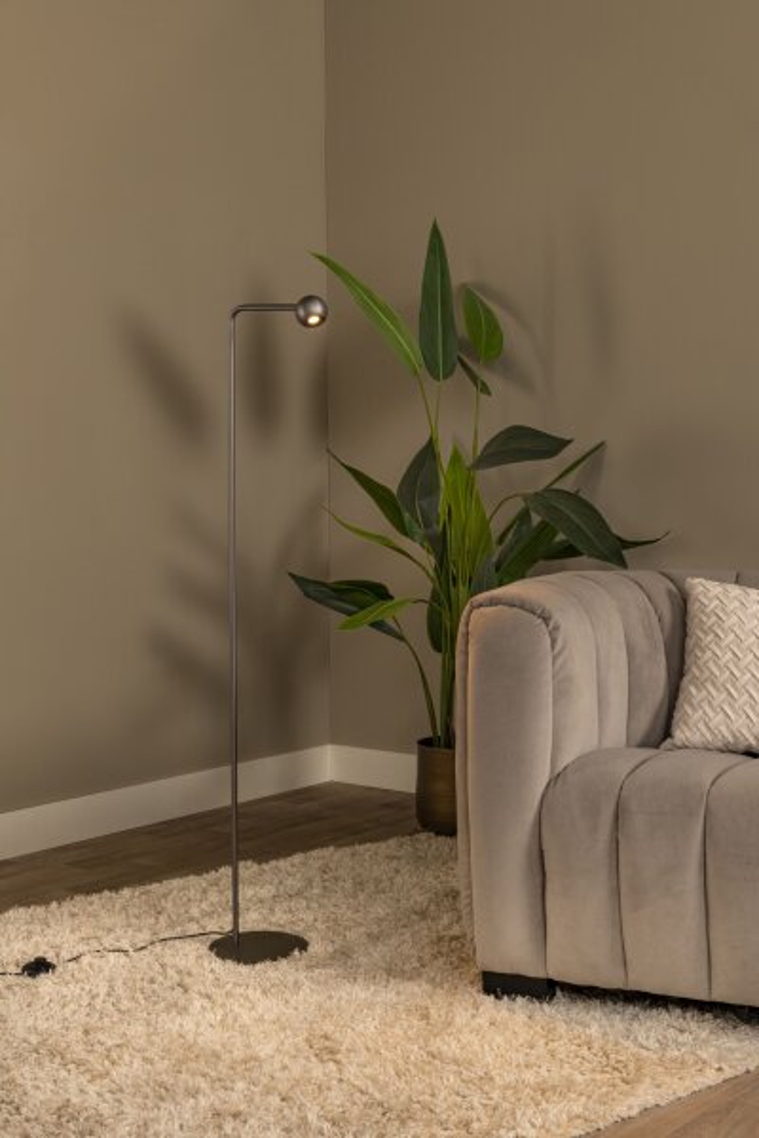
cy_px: 569
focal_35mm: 52
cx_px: 380
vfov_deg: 38.2
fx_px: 1644
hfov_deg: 26.0
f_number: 16
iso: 400
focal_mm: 52
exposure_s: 1/13
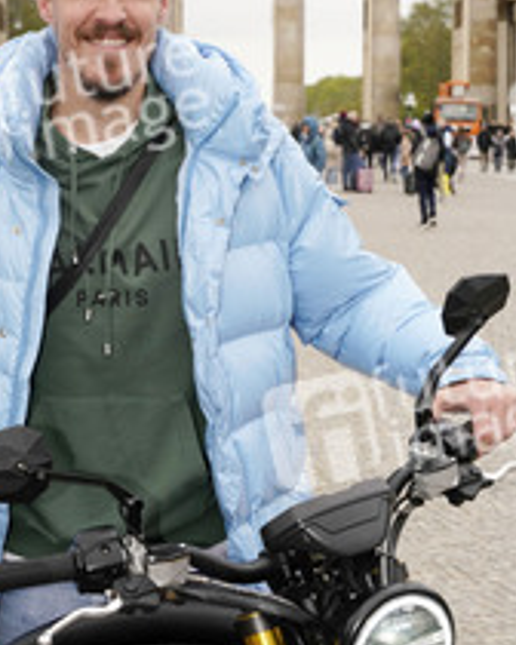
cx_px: 141
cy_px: 264
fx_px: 1565
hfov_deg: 18.6
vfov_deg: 23.3
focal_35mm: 82
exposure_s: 1/250
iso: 500
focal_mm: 46
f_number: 8
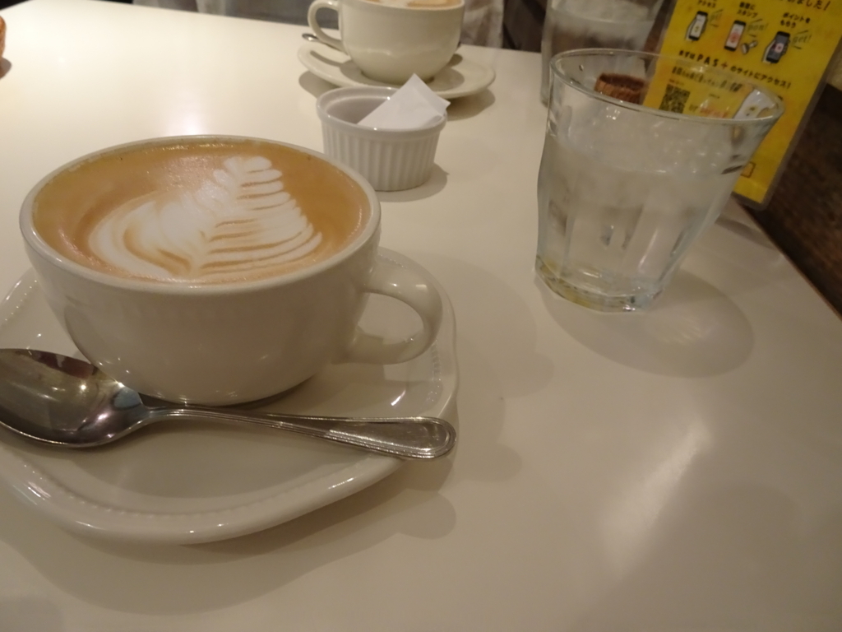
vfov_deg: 56.8
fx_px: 584
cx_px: 421
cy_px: 316
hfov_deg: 71.6
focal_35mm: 24
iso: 500
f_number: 3.5
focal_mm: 4.1
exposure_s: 1/30
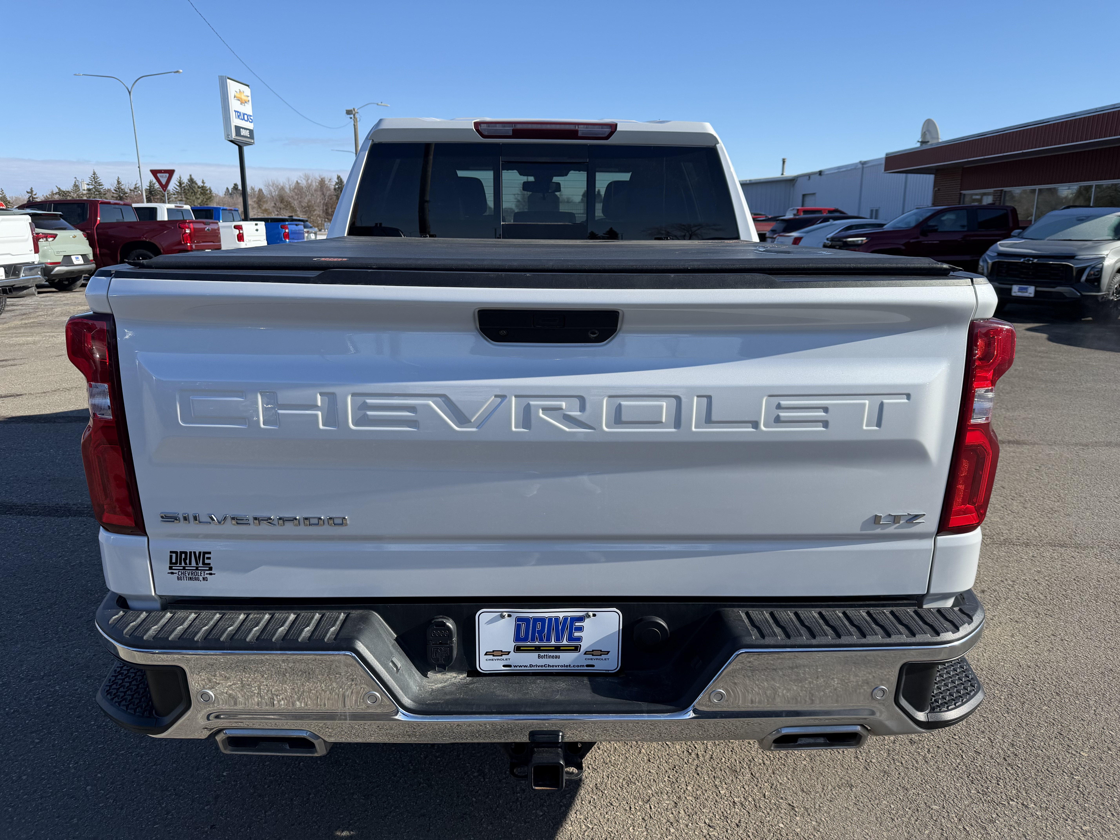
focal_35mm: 24
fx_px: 777
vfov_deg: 56.8
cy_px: 420
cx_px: 560
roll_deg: -0.3
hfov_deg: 71.6
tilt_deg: -14.3
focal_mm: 6.76
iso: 80
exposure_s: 1/4673
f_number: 1.78
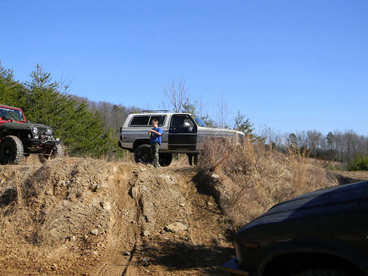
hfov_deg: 45.8
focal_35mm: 41
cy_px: 138
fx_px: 436
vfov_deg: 35.1
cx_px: 184
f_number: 3.8
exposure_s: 1/691
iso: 80
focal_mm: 7.3
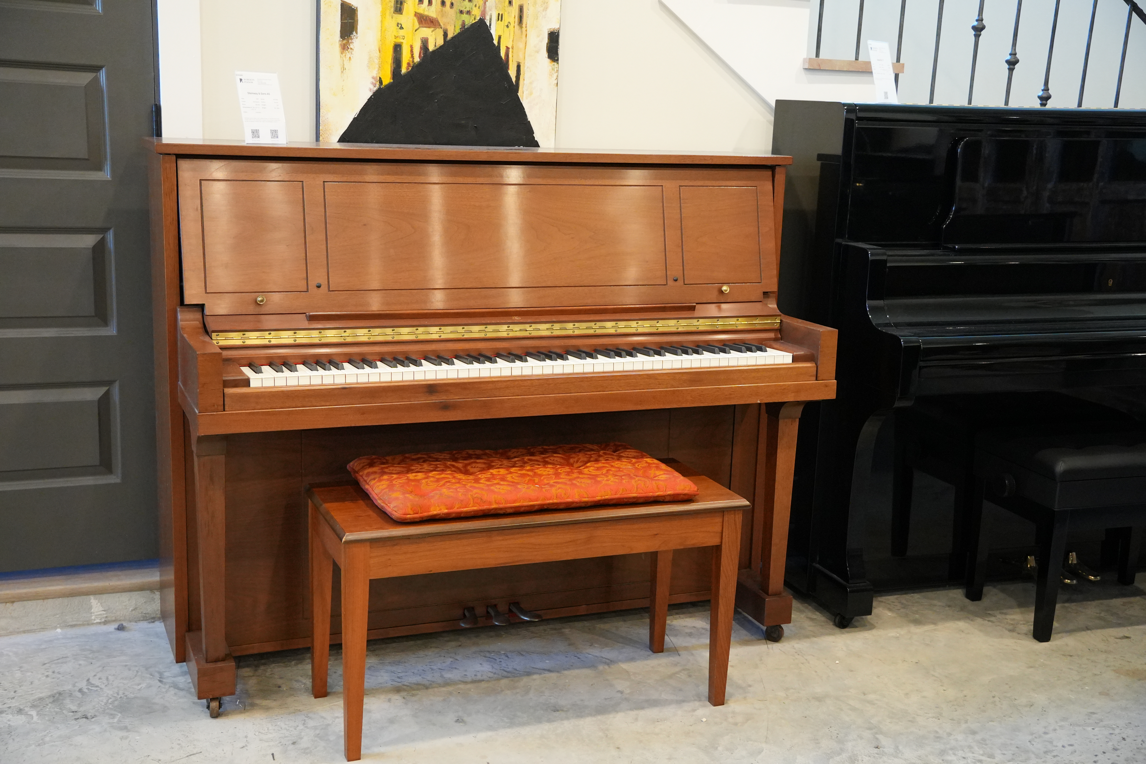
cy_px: 382
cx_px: 573
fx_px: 1289
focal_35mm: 40
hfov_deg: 47.9
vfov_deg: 33.0
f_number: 2.8
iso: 3200
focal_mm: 27
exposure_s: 1/160
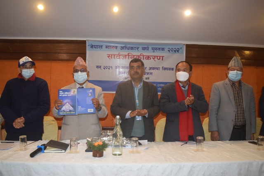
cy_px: 88
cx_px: 132
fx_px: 220
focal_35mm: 30
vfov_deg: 43.6
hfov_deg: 61.9
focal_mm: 20
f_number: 3.5
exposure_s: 1/60
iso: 1100
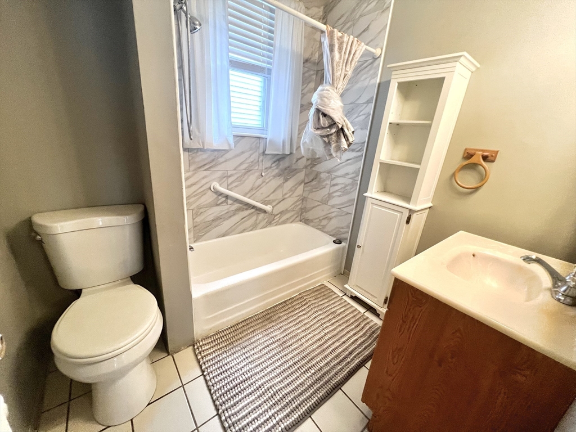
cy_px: 216
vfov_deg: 89.9
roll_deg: -5.2
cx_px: 288
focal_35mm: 13
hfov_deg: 106.2
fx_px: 216
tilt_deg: -18.3
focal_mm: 1.57
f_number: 1.8
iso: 320
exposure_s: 1/60
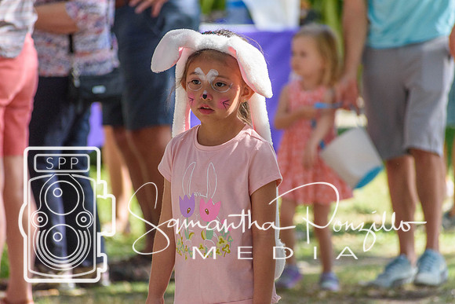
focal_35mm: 390
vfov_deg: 3.5
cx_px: 228
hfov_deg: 5.3
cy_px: 152
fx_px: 4930
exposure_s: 1/1000
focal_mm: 260
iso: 720
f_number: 6
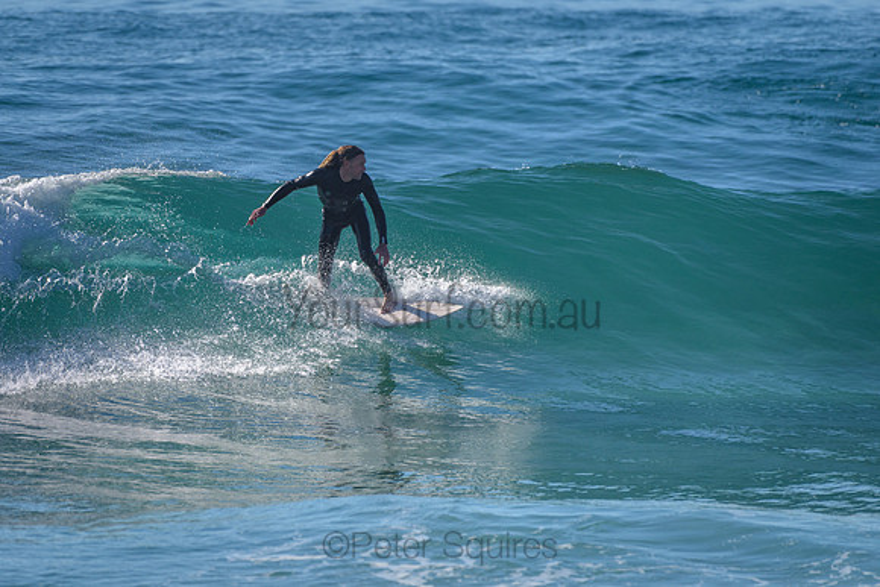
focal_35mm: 613
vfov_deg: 2.2
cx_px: 341
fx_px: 14983
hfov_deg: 3.4
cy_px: 227
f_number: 5.6
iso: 140
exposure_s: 1/2000
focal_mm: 500
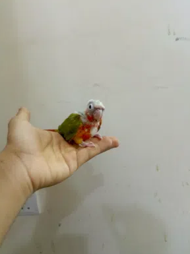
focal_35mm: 26
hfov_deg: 53.0
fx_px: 191
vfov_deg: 67.3
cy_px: 129
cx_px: 93
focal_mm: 4.76
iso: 720
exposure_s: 1/33.3
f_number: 1.69
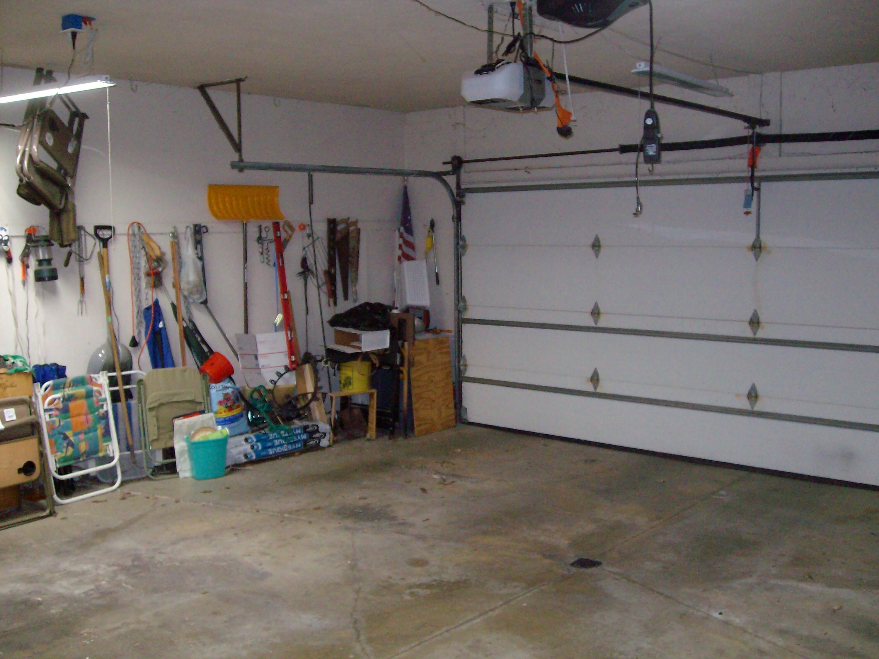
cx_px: 440
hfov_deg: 52.6
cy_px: 330
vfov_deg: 40.7
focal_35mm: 35
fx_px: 889
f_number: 2.8
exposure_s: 1/40
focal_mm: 5.8
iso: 320
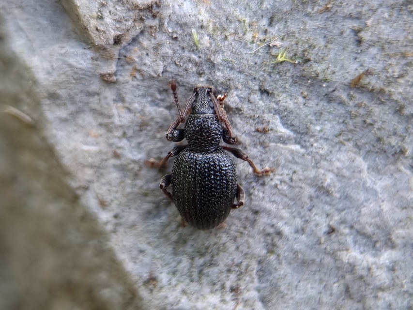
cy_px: 155
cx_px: 206
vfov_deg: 53.1
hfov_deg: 67.3
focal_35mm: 26
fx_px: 310
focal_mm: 5.4
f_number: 1.8
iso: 50
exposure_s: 1/161
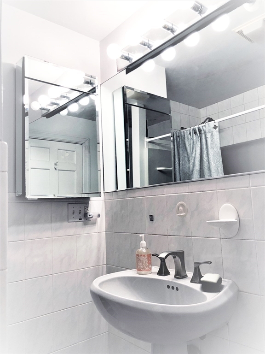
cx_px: 132
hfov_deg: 48.2
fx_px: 296
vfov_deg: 61.7
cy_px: 177
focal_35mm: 29
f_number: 1.8
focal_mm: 3.99
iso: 32
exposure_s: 1/30
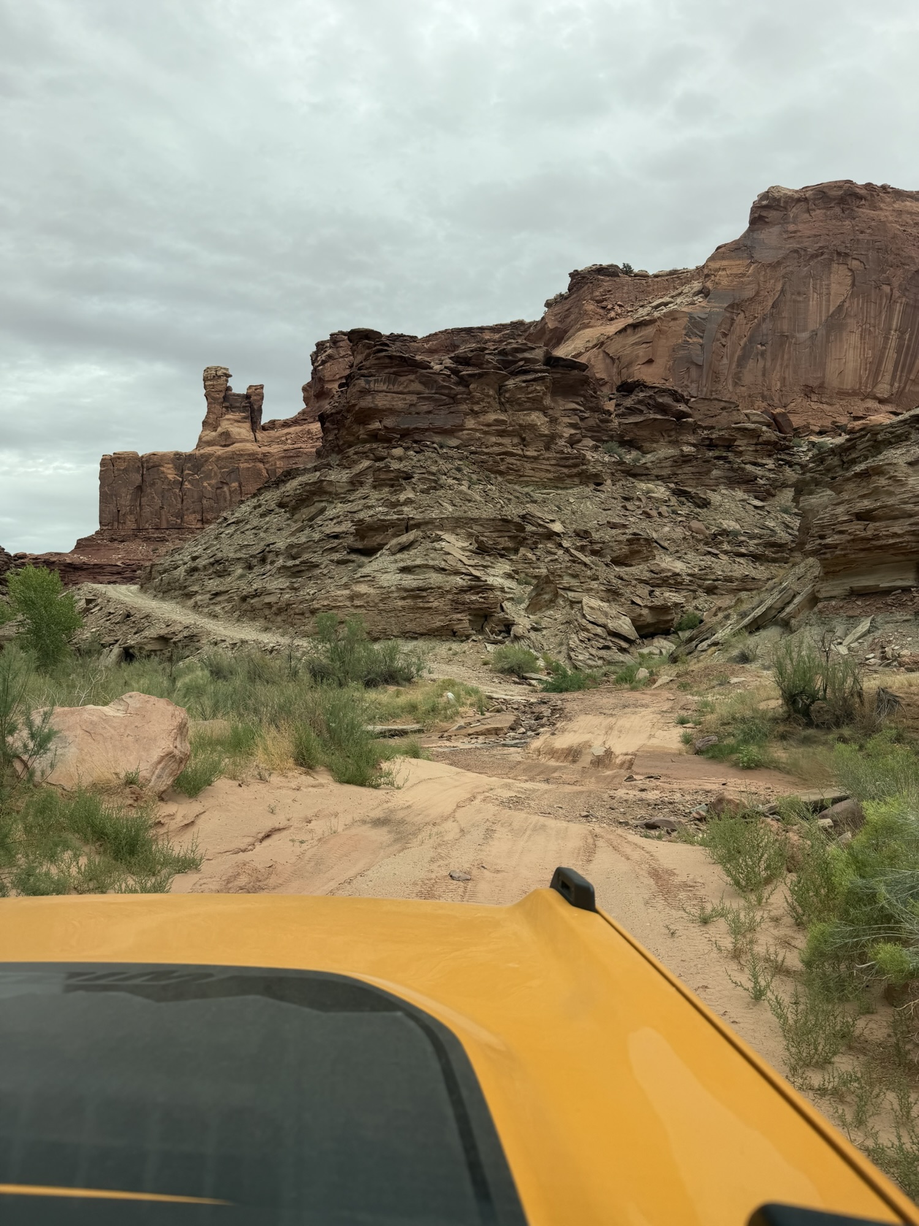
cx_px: 460
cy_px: 613
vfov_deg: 71.6
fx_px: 850
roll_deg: +0.4
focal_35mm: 24
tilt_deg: +2.7
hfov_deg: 56.8
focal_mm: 6.76
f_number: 1.78
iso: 80
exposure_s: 1/4405
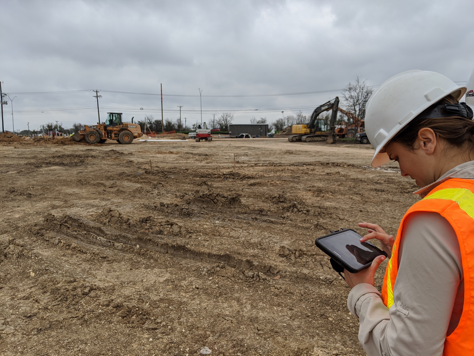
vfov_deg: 51.4
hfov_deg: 65.3
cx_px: 237
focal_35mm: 27
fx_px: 370
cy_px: 178
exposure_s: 1/1381
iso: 60
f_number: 1.8
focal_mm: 4.44
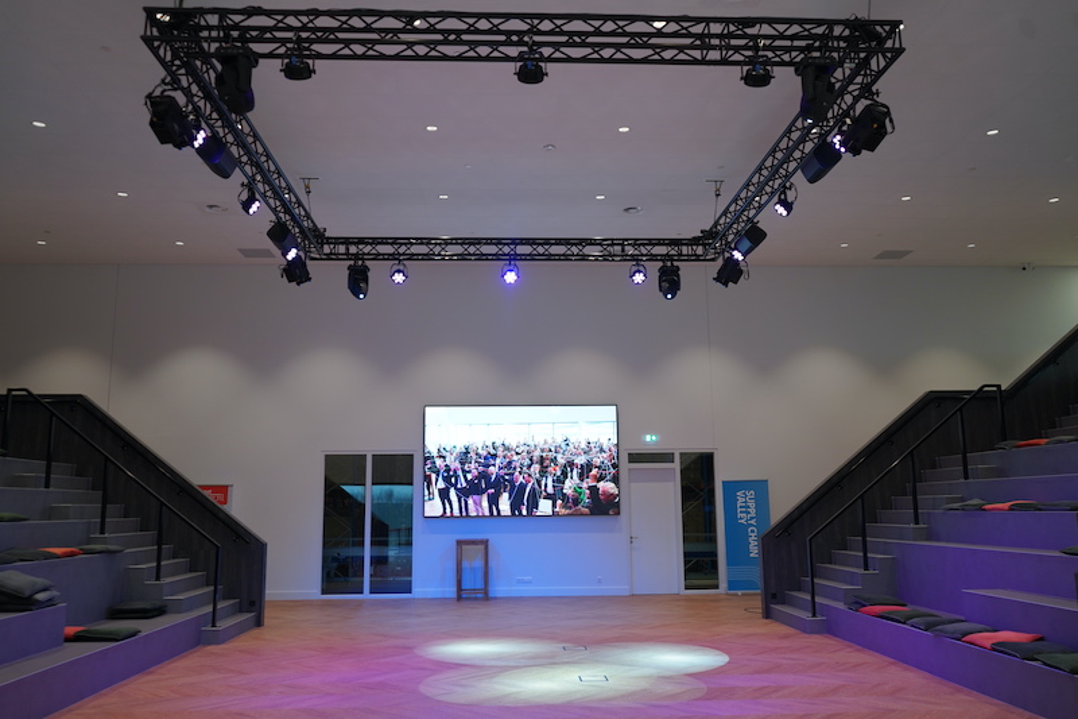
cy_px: 360
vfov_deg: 46.4
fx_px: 838
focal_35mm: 28
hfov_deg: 65.5
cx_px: 539
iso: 500
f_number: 4
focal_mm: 28
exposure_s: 1/160
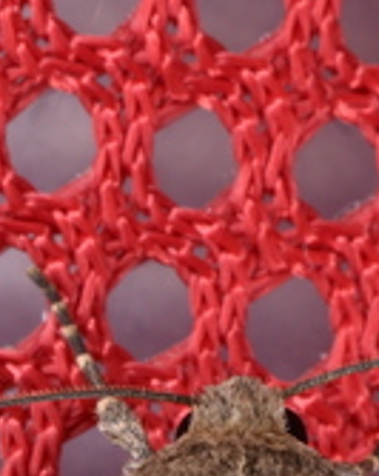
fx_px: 3037
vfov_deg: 8.6
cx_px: 214
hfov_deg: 7.1
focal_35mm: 216
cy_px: 881
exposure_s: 1/250
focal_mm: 40
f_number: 22
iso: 100
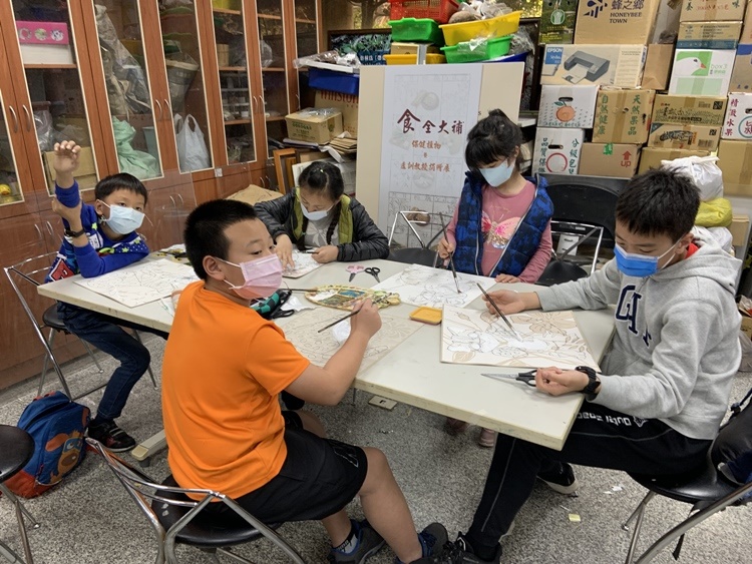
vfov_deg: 53.1
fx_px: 565
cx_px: 376
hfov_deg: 67.3
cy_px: 282
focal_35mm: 26
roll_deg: +0.8
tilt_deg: -19.8
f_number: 1.8
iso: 80
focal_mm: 4.25
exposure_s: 1/60
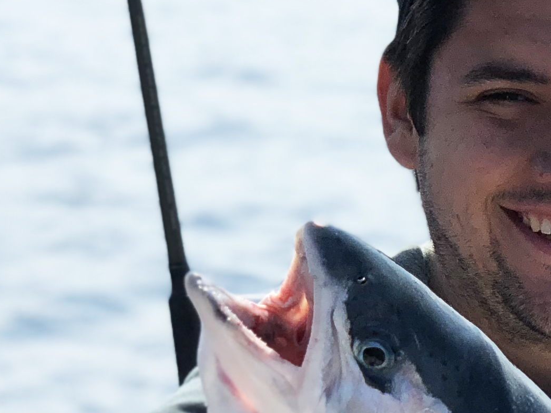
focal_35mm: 200
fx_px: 3183
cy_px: 570
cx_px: 812
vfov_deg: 7.3
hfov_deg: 9.6
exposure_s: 1/2183
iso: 16
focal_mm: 6
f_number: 2.4
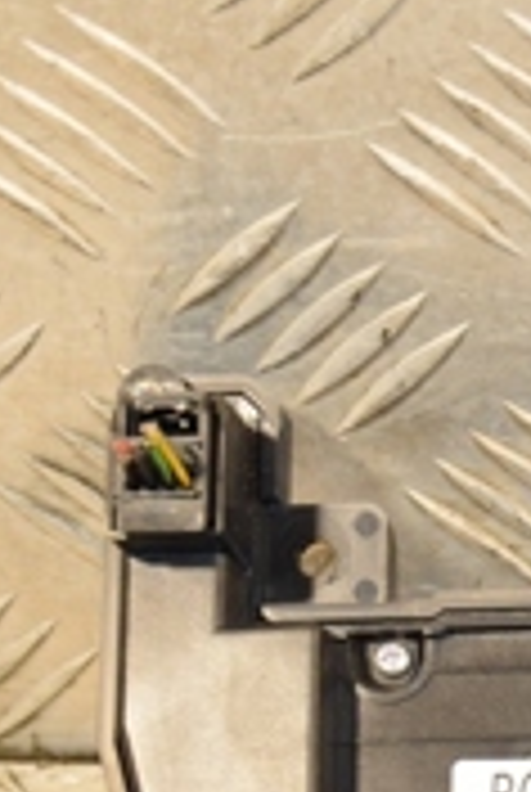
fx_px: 5395
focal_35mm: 245
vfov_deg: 8.4
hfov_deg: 5.6
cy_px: 554
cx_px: 873
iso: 800
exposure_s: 1/160
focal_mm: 45
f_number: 4.8
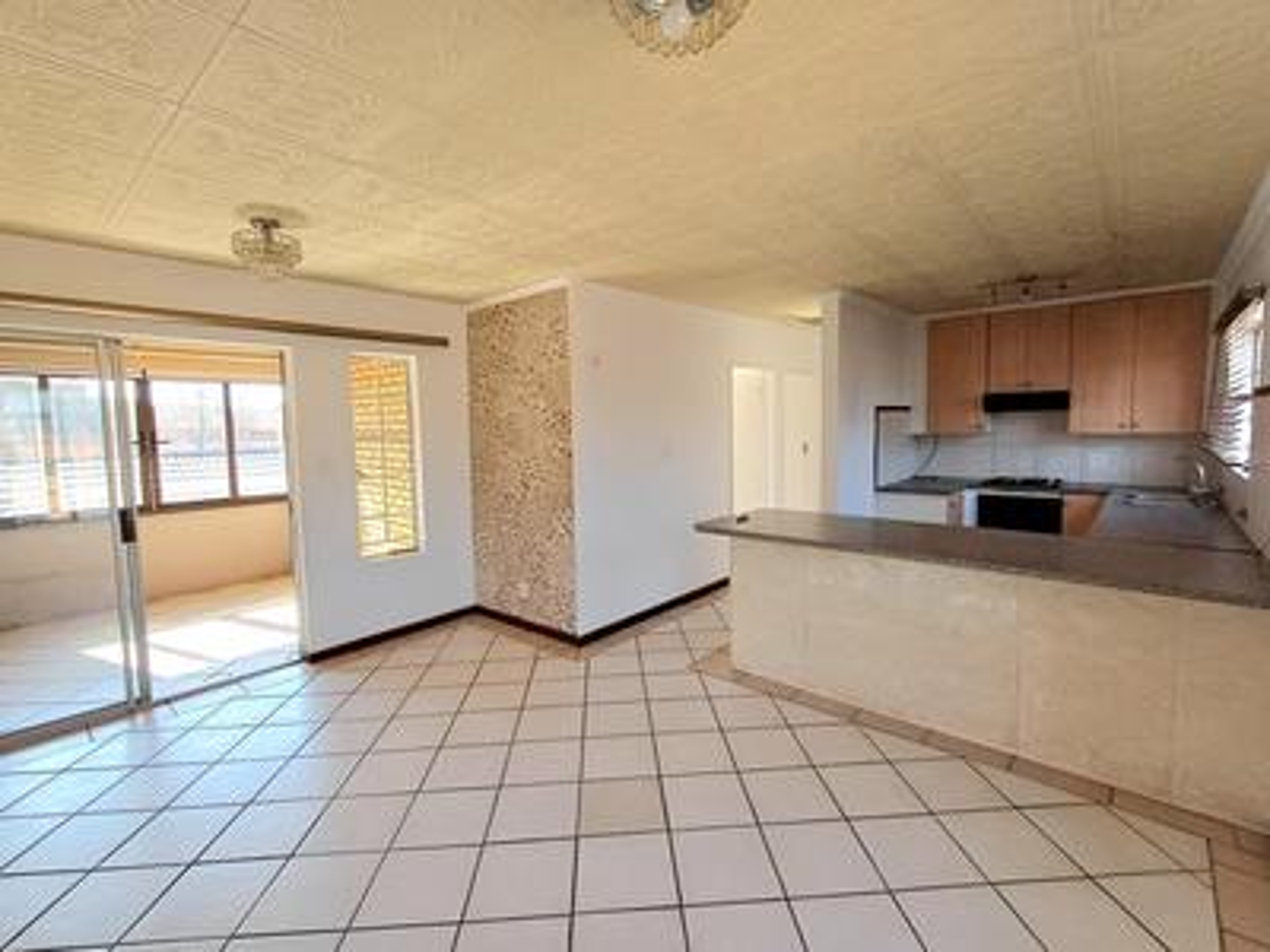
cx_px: 635
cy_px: 476
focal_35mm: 16
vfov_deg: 78.1
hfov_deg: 94.5
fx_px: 587
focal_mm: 1.64
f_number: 2.2
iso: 40
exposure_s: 1/101
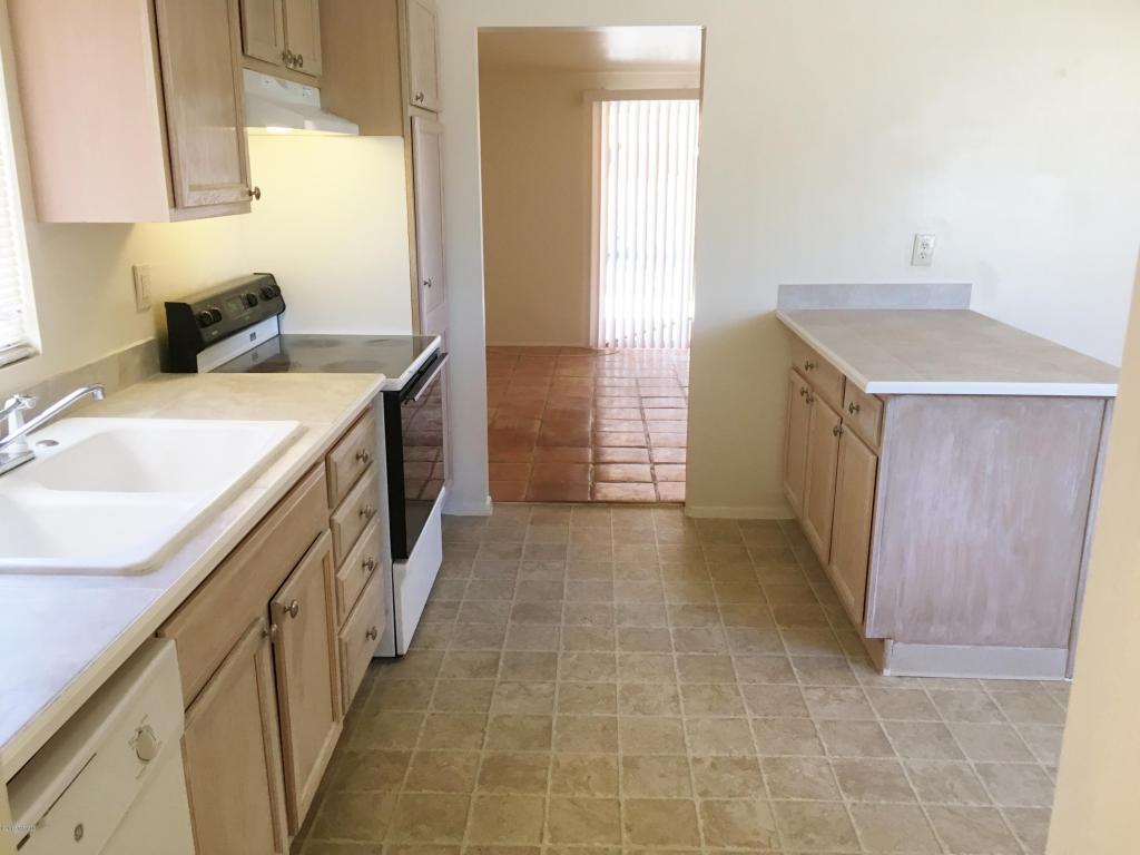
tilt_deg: -14.0
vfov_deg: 48.2
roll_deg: -0.7
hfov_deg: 61.7
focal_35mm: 29
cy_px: 428
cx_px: 570
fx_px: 955
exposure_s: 1/30
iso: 32
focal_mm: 4.15
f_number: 2.2
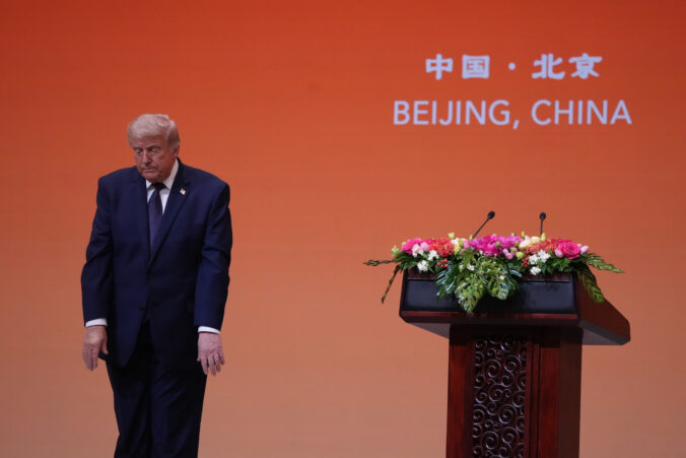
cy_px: 229
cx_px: 343
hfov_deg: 8.8
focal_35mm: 235
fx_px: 4479
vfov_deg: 5.8
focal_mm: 235
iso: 5000
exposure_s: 1/640
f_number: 5.6
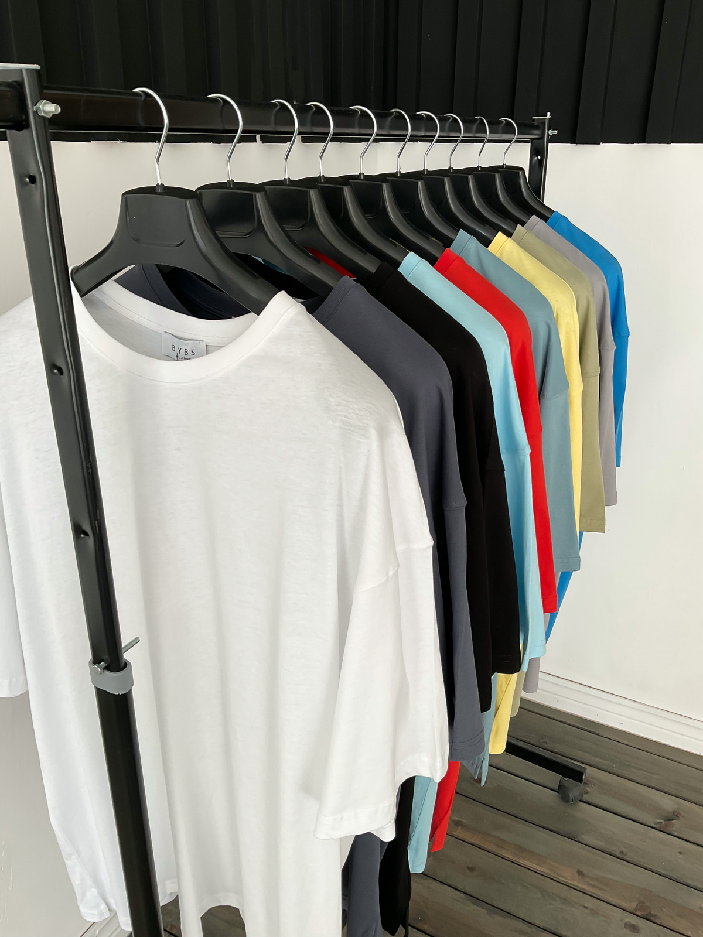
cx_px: 352
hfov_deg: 48.2
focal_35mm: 29
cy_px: 468
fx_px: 785
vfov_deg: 61.7
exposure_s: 1/120
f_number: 1.8
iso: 20
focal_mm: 3
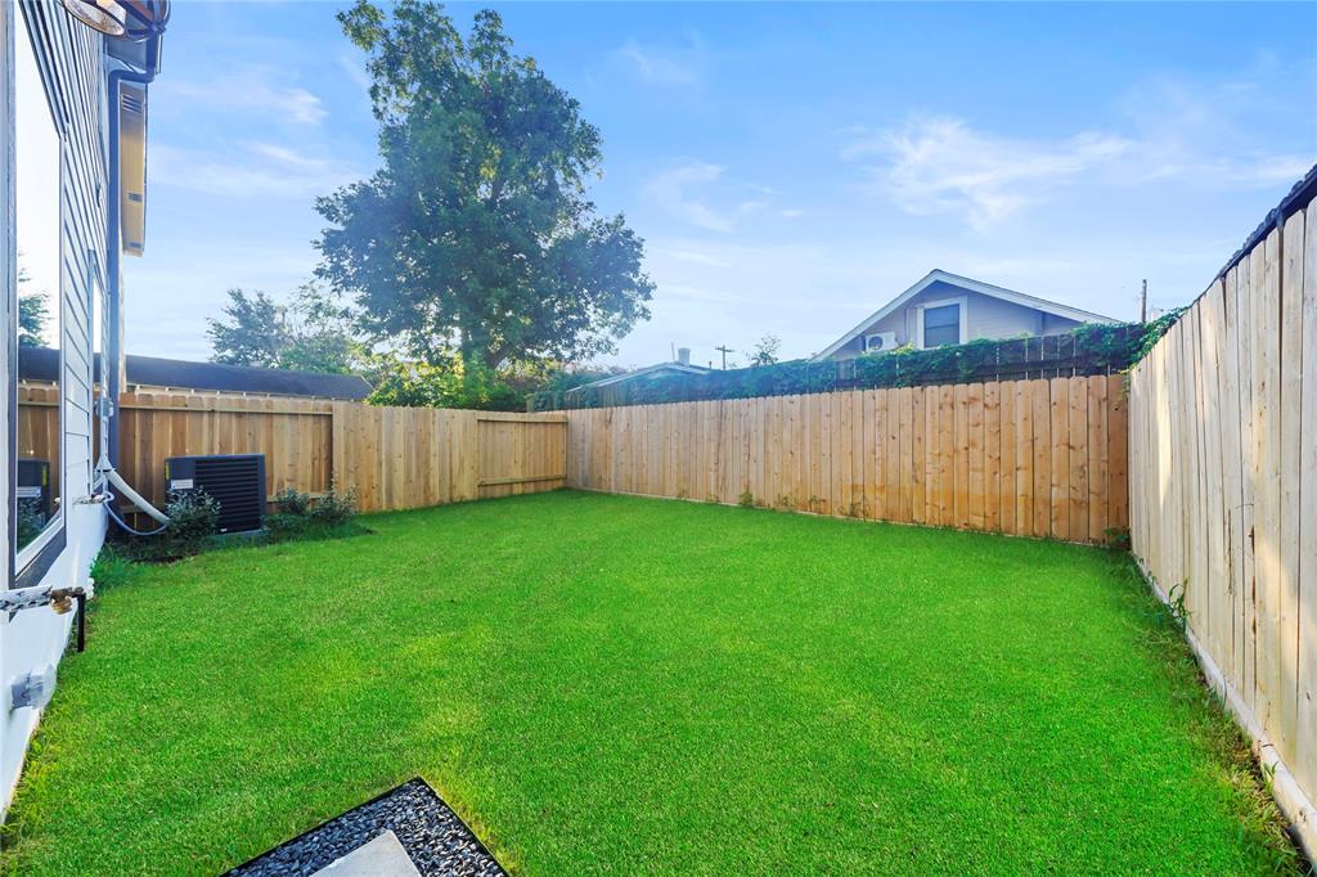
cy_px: 438
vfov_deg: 90.0
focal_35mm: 12
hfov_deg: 112.6
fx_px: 439
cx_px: 658
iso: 100
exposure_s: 1/160
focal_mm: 12
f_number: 8
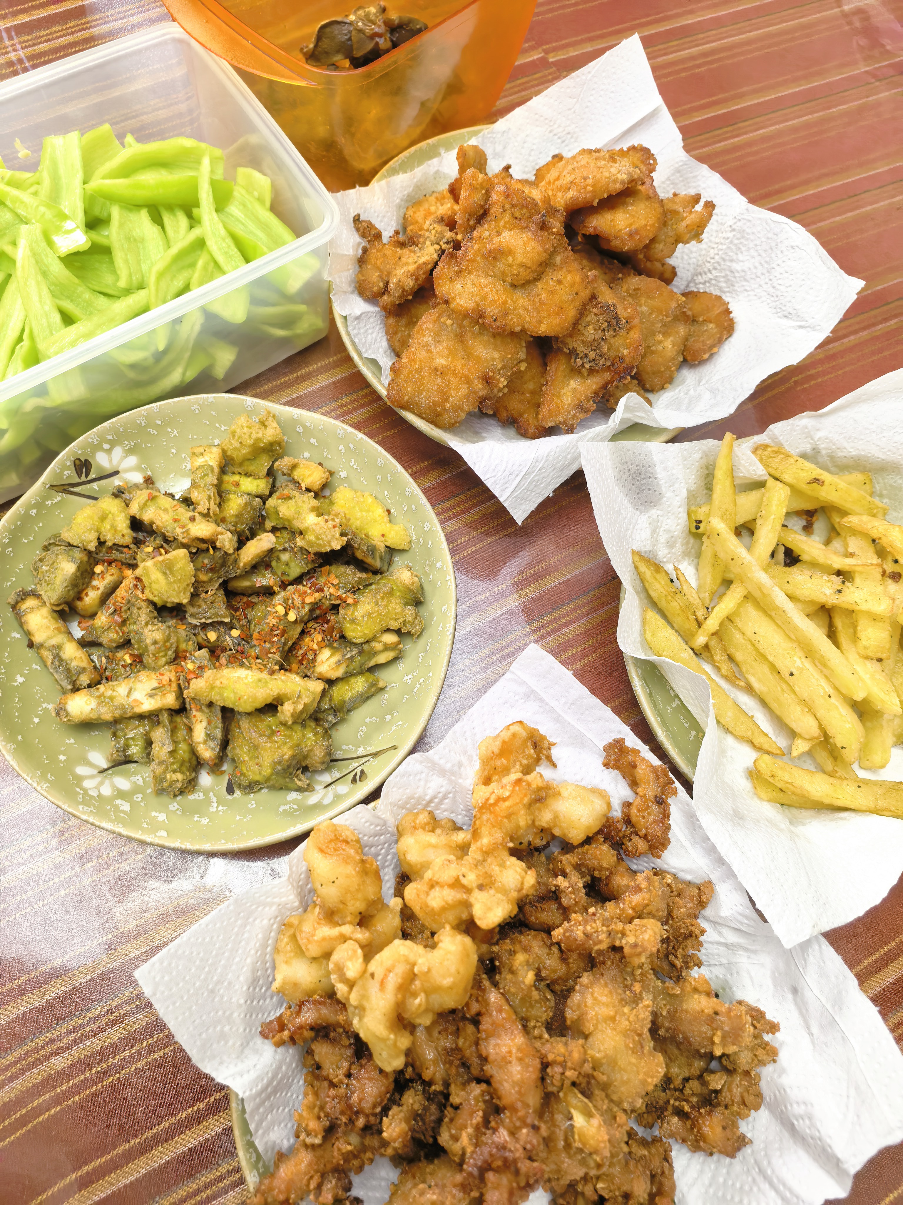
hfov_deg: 56.8
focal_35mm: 24
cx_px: 452
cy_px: 602
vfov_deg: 71.6
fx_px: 835
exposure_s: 1/33.3
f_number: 2
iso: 250
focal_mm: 6.98
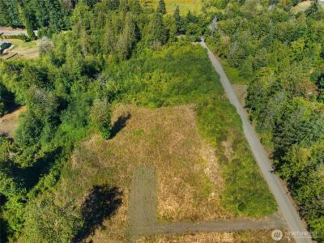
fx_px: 225
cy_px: 122
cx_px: 162
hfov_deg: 71.6
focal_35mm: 24
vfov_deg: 56.8
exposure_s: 1/800
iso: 100
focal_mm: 8.67
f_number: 1.8
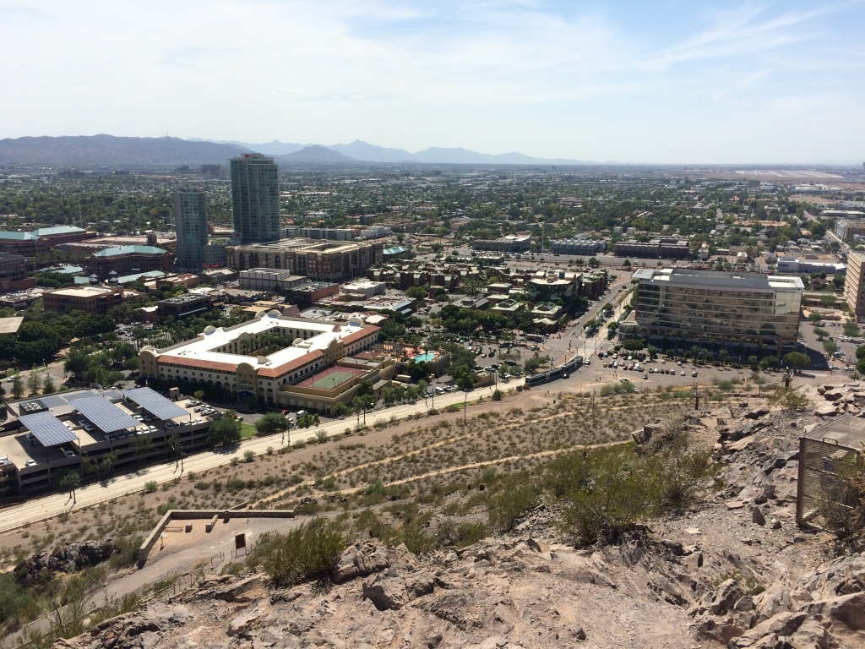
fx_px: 725
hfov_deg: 61.7
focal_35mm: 29
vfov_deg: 48.2
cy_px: 324
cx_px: 432
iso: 32
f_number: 2.2
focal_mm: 4.15
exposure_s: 1/3165
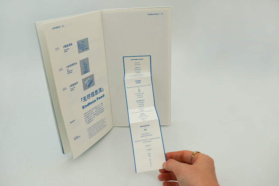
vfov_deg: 38.4
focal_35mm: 34
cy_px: 93
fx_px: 267
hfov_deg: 55.1
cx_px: 140
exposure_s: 1/250
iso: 100
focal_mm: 23
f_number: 5
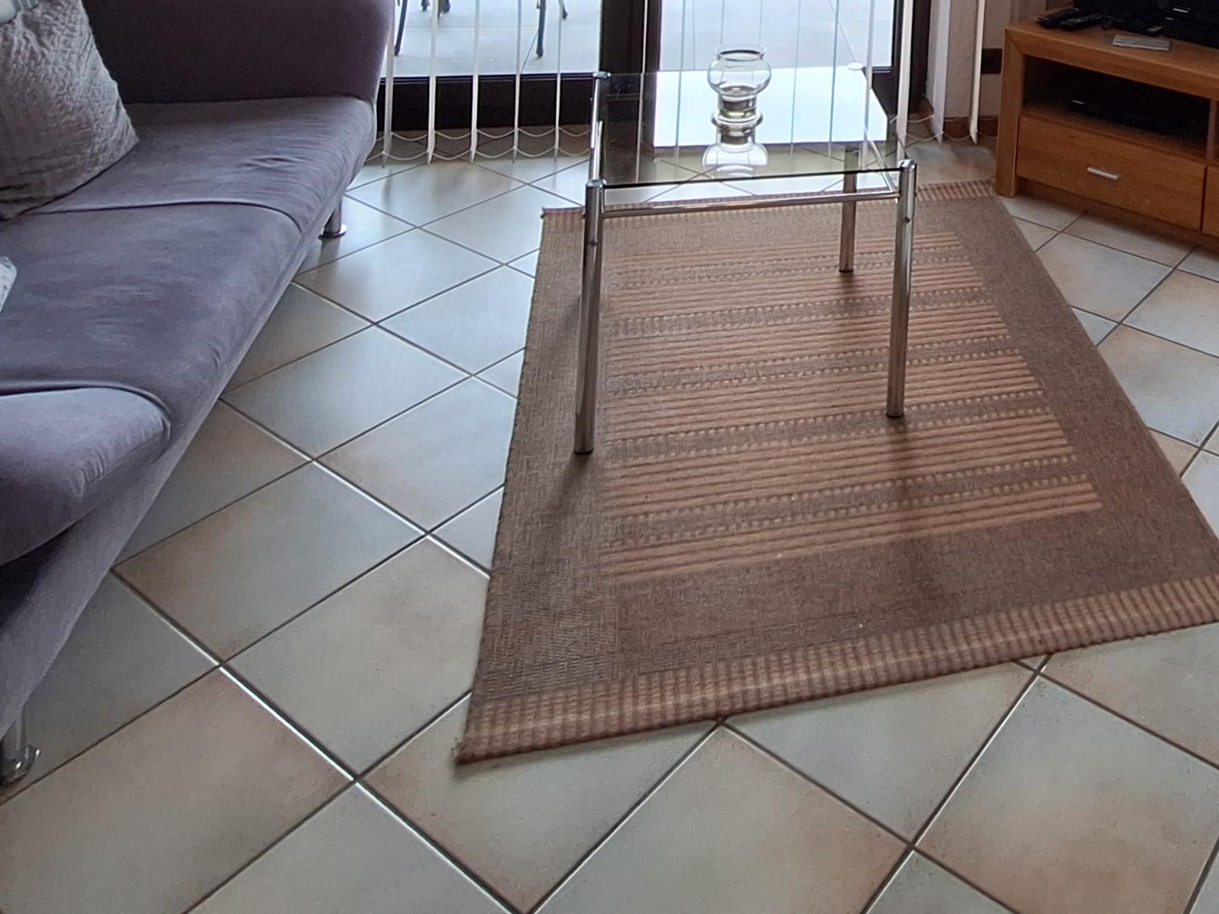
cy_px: -242
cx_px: 1036
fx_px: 1197
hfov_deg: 49.5
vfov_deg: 32.6
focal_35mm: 34
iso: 64
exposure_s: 1/100
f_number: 2.2
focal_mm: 1.74
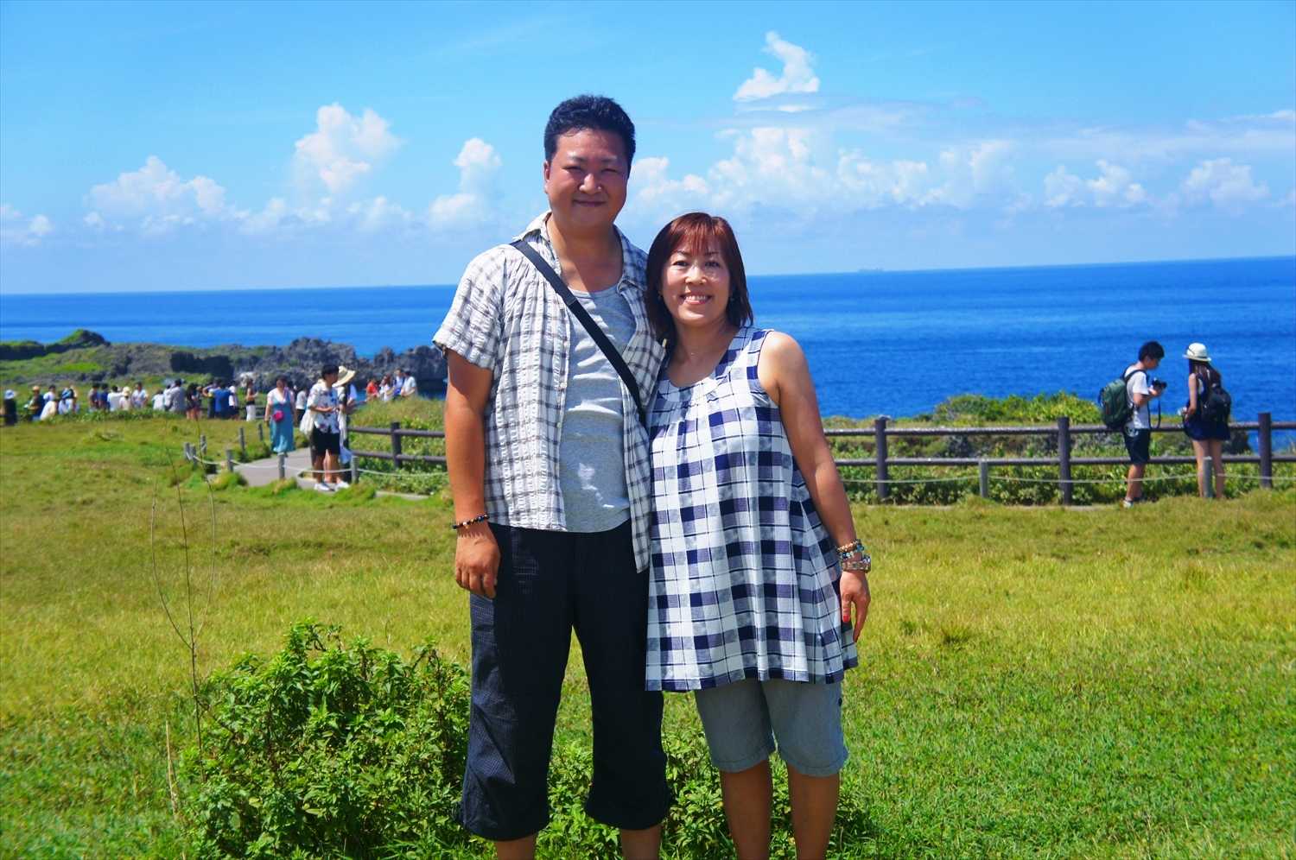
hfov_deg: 36.0
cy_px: 430
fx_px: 1995
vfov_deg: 24.3
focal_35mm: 56
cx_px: 648
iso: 200
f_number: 5.6
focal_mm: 37
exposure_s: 1/1000
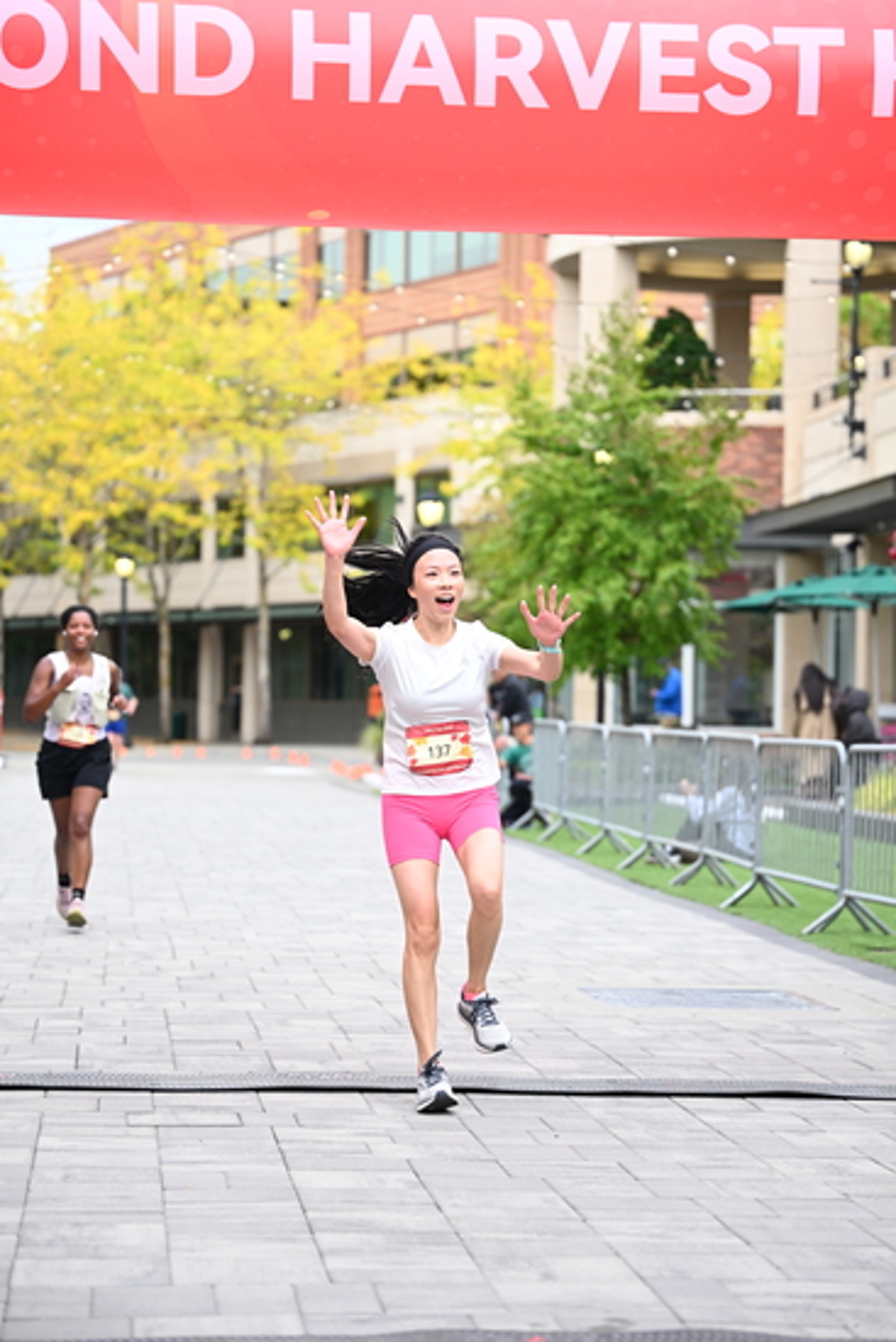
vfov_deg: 23.6
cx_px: 448
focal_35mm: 86
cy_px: 671
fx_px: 3208
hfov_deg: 15.9
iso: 640
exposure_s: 1/1600
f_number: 2.8
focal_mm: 86
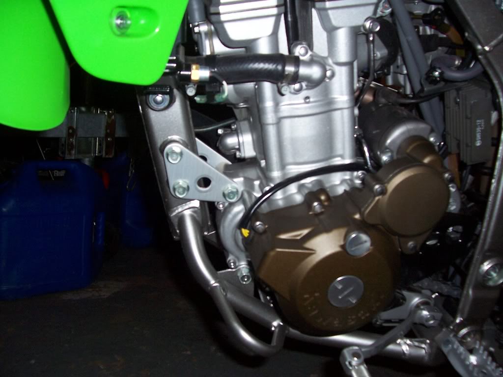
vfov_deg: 41.8
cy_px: 188
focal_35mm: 34
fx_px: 494
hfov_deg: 54.0
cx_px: 252
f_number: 2.7
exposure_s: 1/60
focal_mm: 5.6
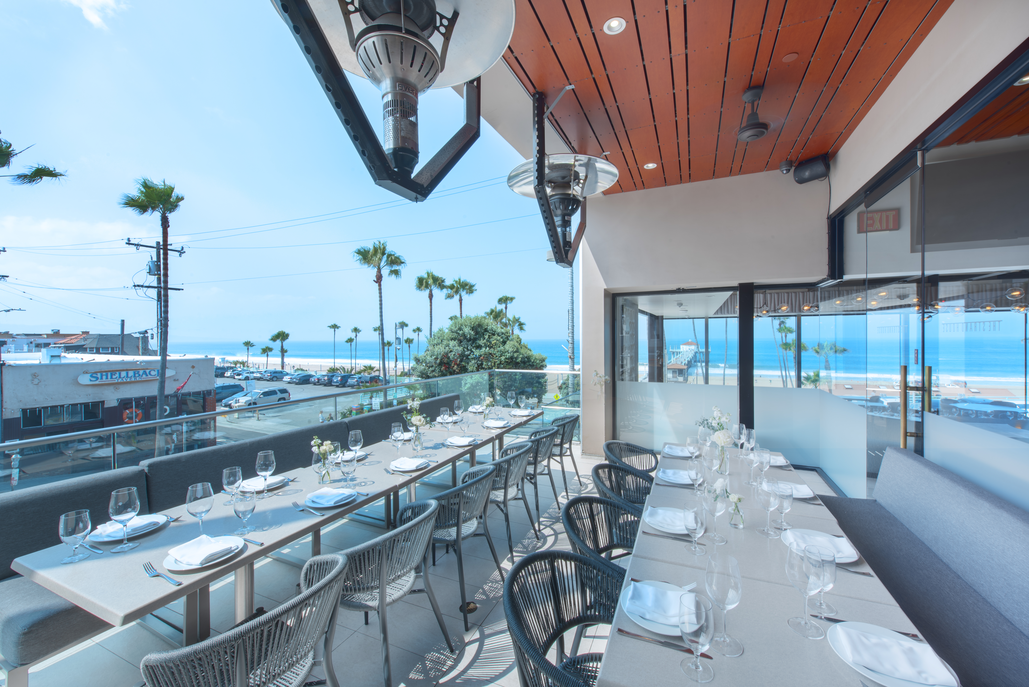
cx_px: 514
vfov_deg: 81.3
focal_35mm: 14
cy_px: 344
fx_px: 400
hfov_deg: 104.2
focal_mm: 14
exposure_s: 1
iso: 100
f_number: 18
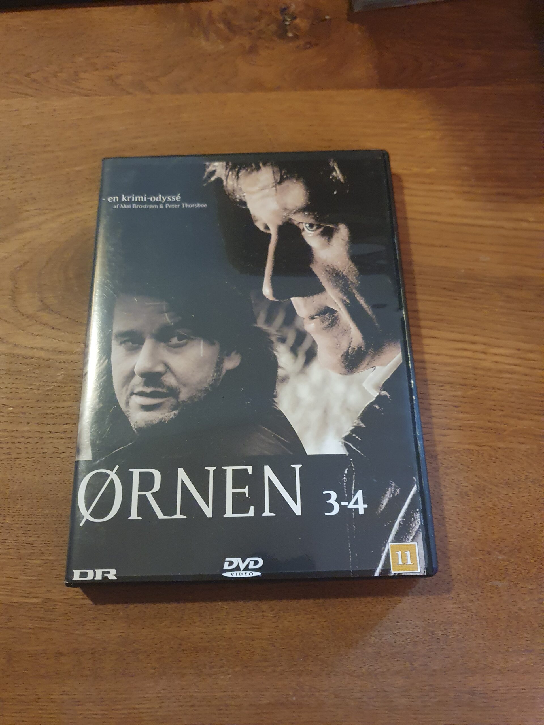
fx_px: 545
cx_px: 272
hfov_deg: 53.1
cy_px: 362
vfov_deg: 67.3
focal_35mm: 26
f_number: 1.5
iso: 500
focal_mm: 4.32
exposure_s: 1/50
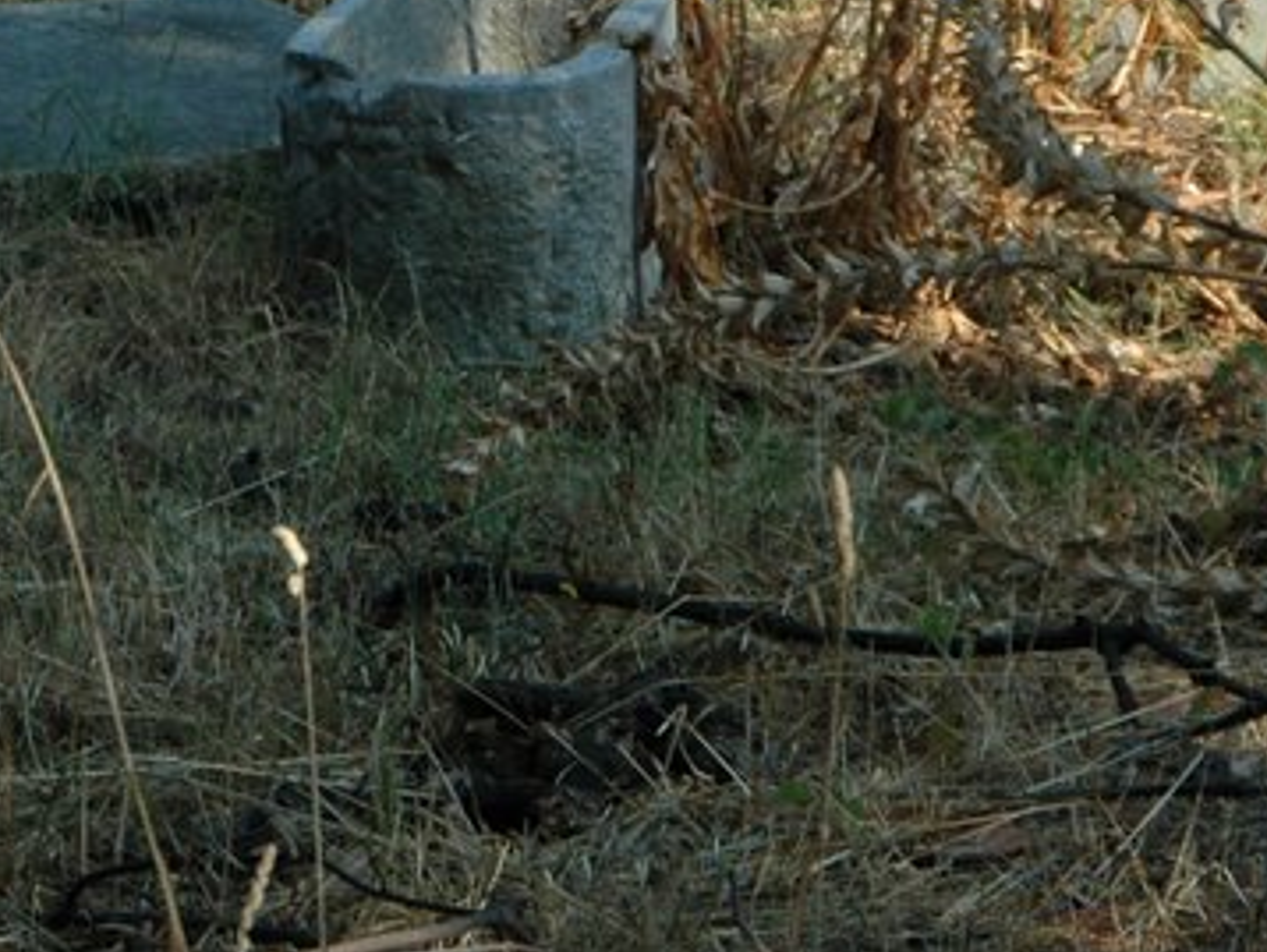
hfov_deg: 7.5
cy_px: -124
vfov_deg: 5.7
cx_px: -85
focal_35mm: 261
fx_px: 9572
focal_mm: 65
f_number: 8
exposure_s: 1/250
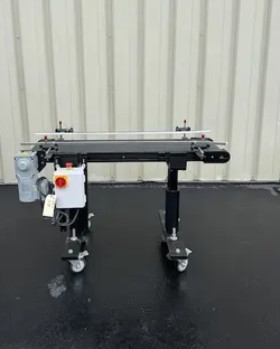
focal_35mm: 30
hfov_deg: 48.3
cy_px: 142
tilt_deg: -10.8
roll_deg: +1.7
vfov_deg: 58.3
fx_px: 310
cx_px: 116
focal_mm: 6.76
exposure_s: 1/1042
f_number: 1.78
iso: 80
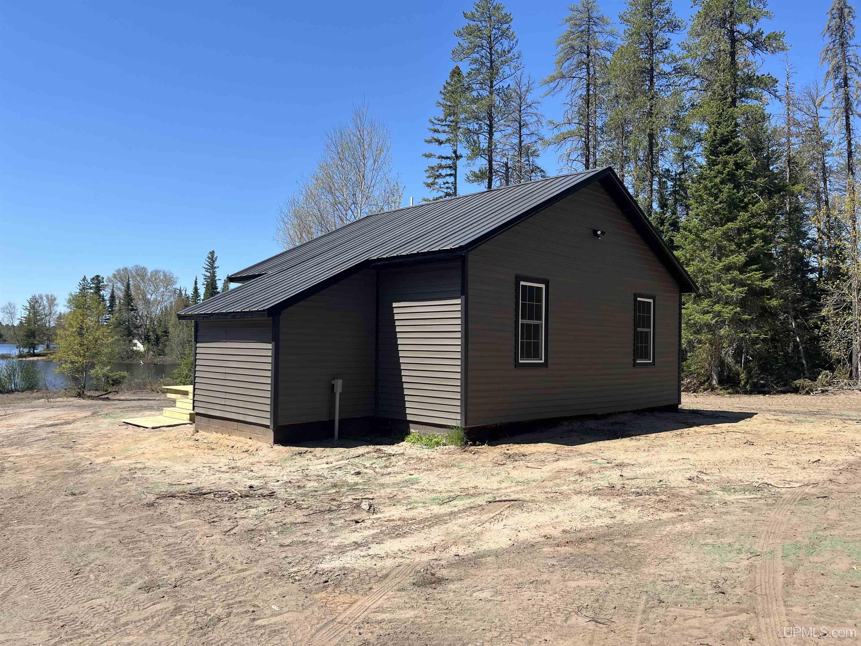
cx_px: 430
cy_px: 323
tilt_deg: +2.0
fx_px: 647
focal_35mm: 26
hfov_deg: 67.3
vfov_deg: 53.1
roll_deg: -0.8
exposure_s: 1/2688
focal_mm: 5.1
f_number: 1.6
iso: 50
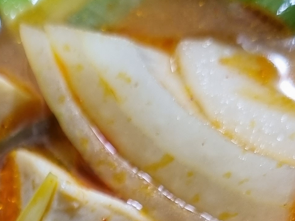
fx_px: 929
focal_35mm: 109
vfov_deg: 12.4
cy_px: 405
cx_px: -8
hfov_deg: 17.6
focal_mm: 5.4
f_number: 1.8
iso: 250
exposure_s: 1/40
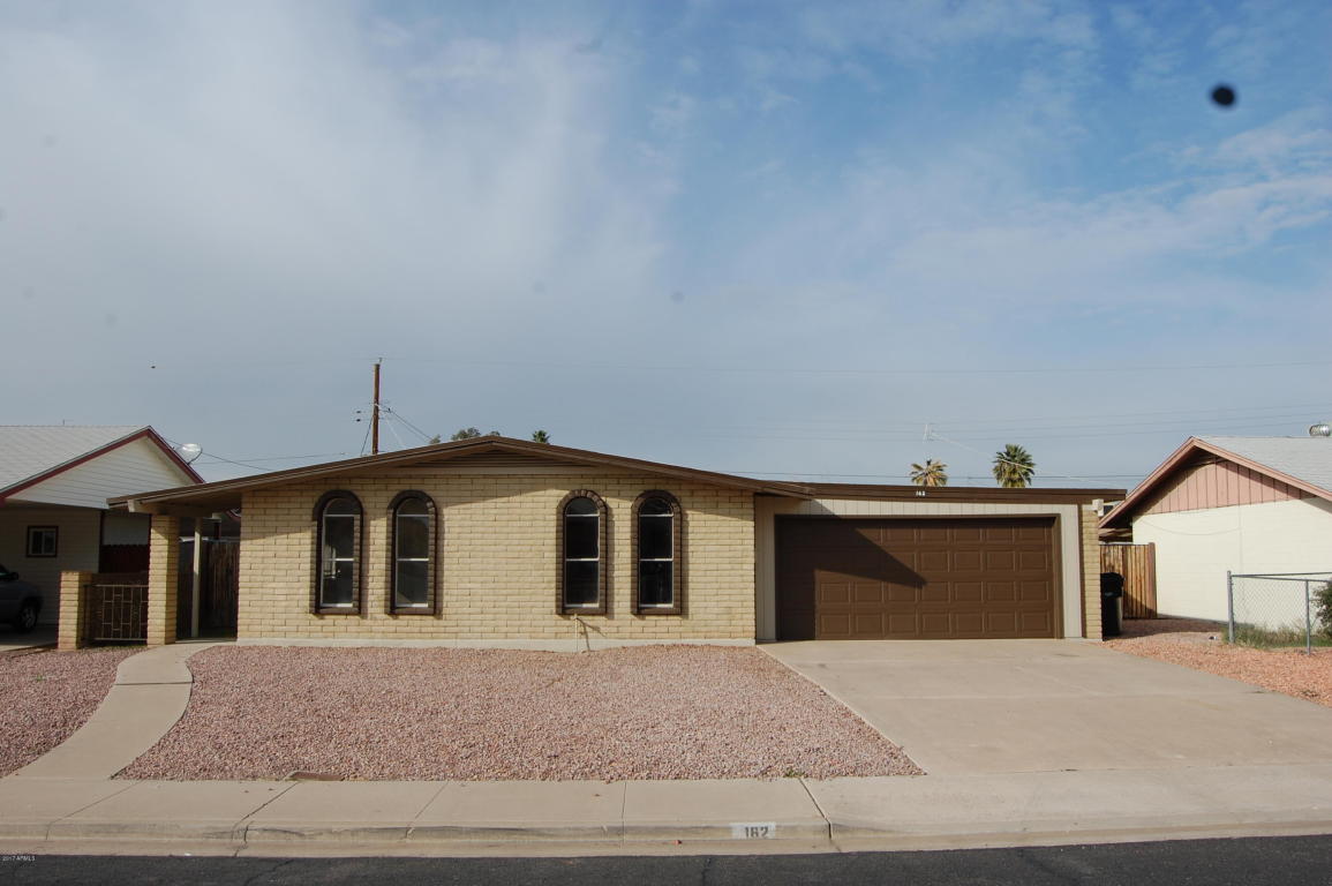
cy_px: 443
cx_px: 666
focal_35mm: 27
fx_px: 998
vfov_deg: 47.9
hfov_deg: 67.4
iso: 200
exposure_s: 1/400
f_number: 10
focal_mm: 18
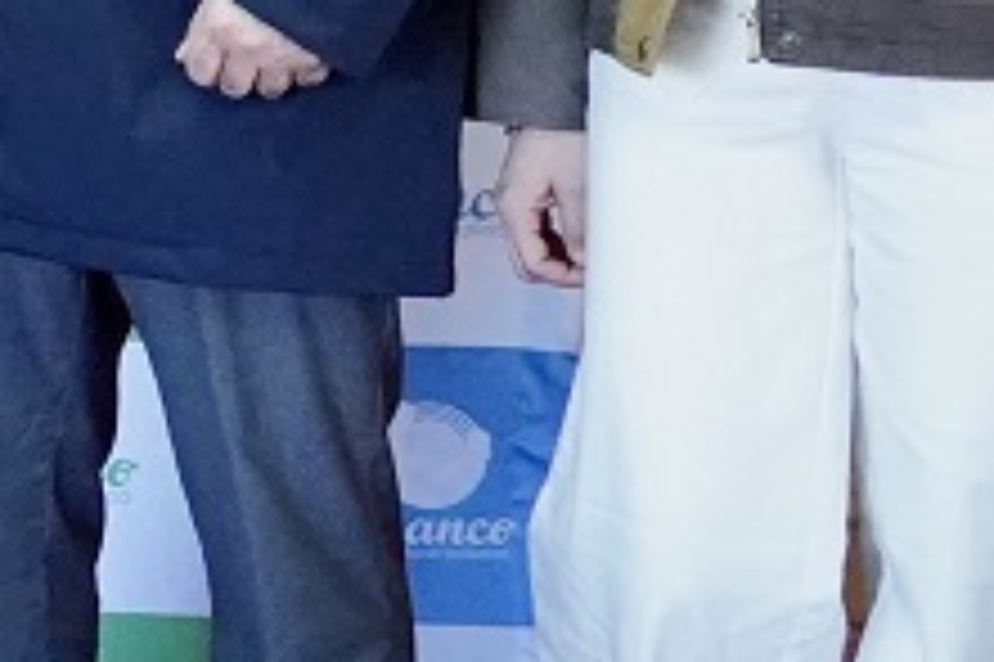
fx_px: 4497
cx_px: -2019
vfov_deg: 8.2
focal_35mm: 163
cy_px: -419
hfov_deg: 9.6
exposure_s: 1/125
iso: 8000
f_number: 8
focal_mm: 24
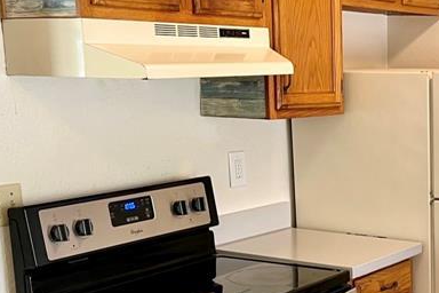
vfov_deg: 18.6
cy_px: 263
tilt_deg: -12.3
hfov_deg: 26.4
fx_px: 878
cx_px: 454
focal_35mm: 72
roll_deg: -0.4
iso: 100
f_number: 1.6
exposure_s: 1/60
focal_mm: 5.1
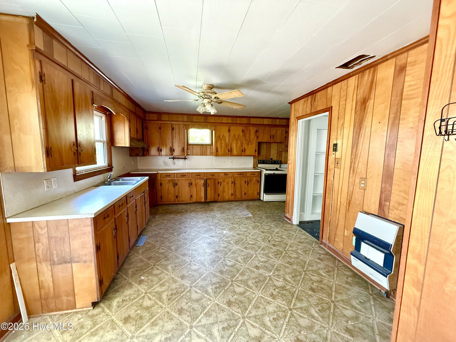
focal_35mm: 14
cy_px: 171
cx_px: 228
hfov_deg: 102.1
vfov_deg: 85.7
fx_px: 184
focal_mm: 2.22
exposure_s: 1/60
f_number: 2.2
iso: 640
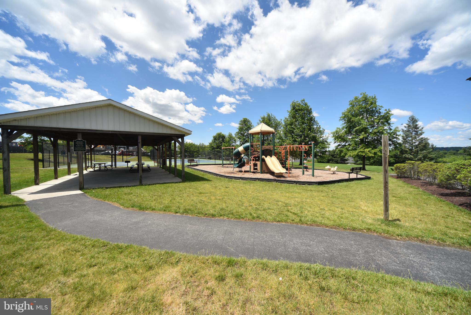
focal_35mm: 12
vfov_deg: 90.1
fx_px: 157
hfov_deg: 112.6
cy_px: 158
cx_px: 236
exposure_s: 1/400
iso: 200
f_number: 10
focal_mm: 12
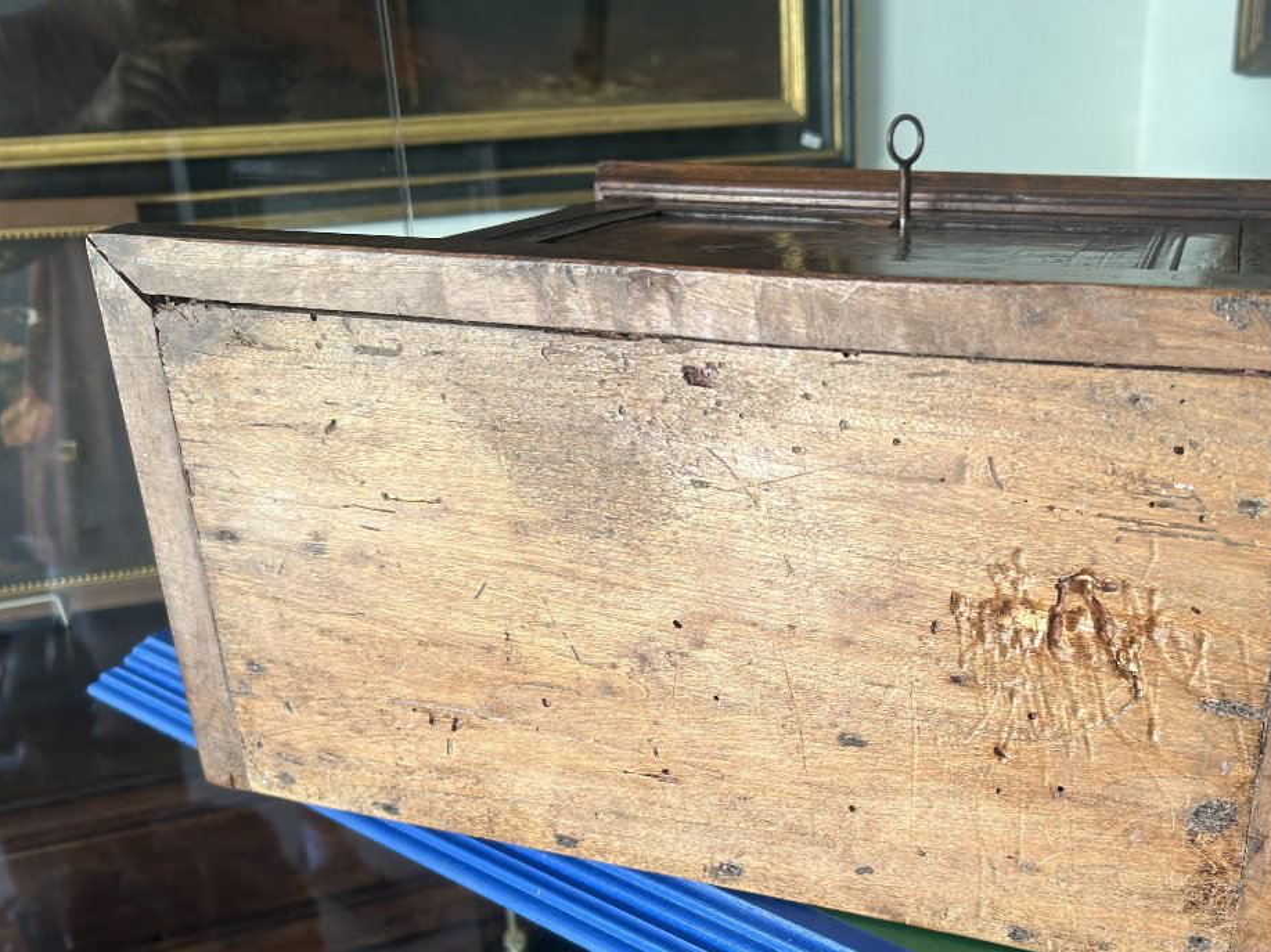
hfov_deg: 53.5
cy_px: 589
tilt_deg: -21.3
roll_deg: +1.7
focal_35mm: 34
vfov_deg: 41.5
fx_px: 1248
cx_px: 784
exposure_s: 1/100
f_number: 1.5
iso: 64
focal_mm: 5.7
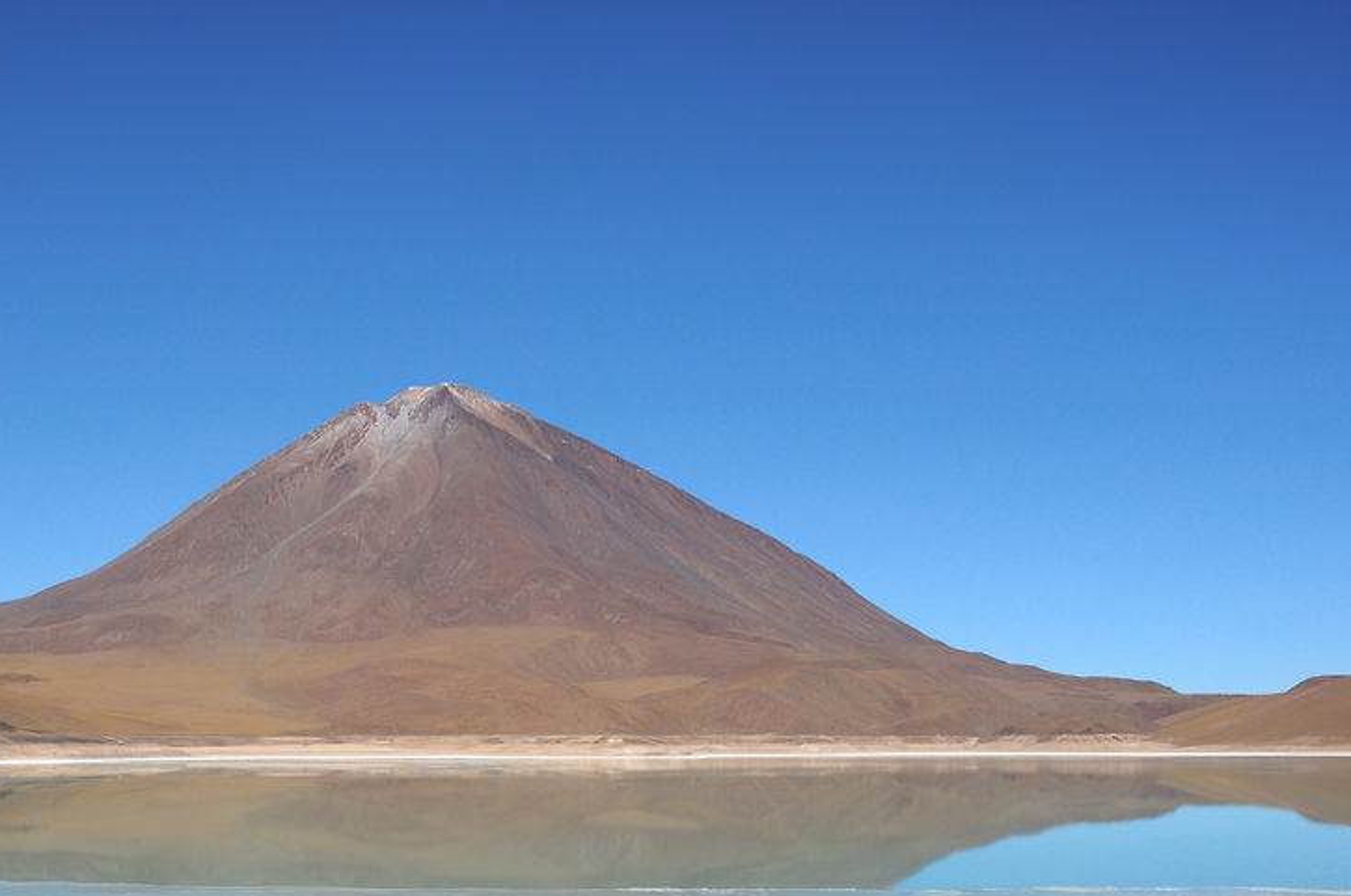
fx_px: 1799
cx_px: 516
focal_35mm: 48
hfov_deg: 40.9
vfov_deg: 27.9
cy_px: 577
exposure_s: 1/400
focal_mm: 22
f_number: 11
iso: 200
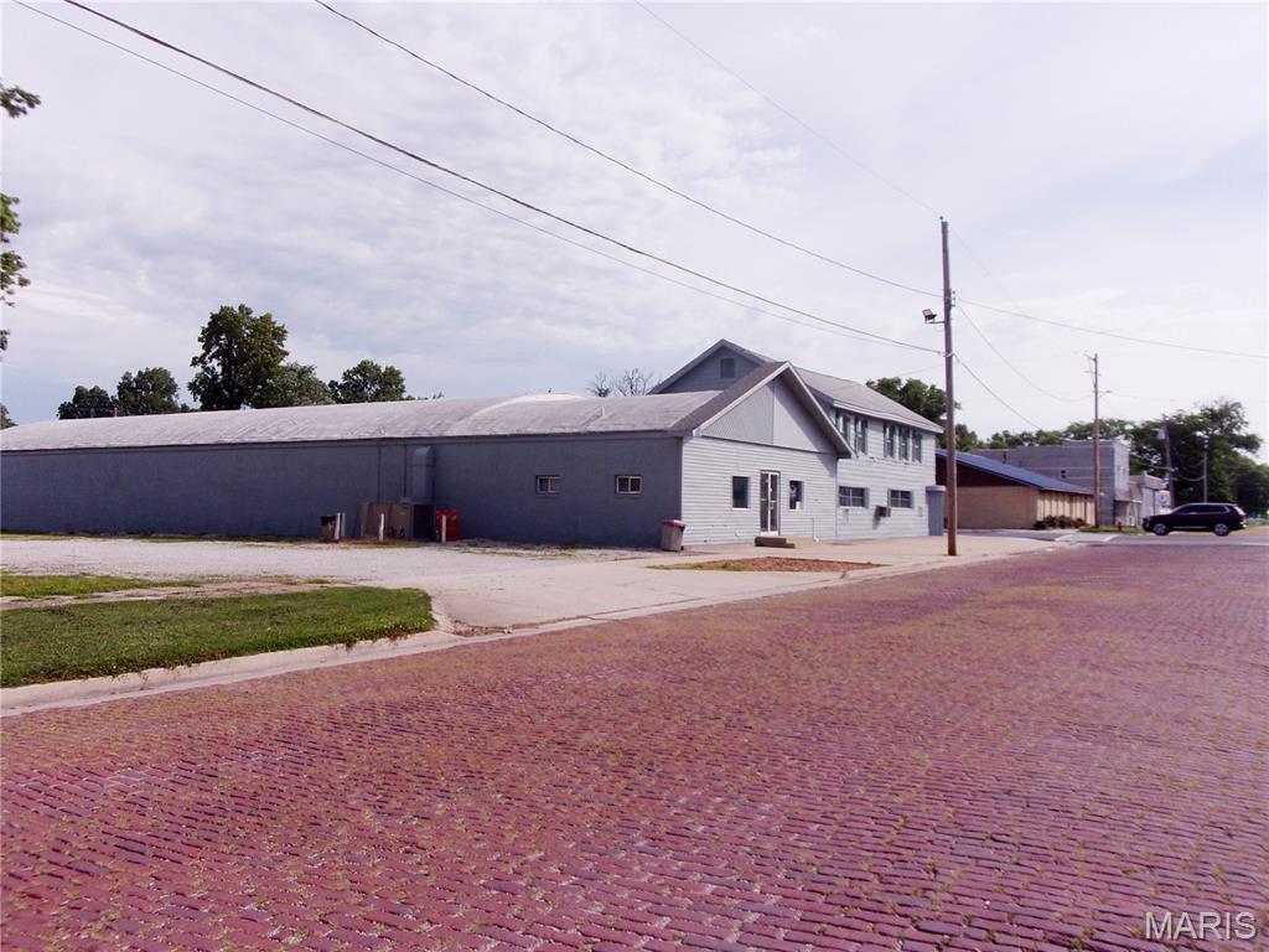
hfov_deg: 63.4
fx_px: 1026
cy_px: 476
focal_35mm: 28
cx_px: 634
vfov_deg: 49.7
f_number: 10.8
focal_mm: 5.1
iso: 80
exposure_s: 1/200
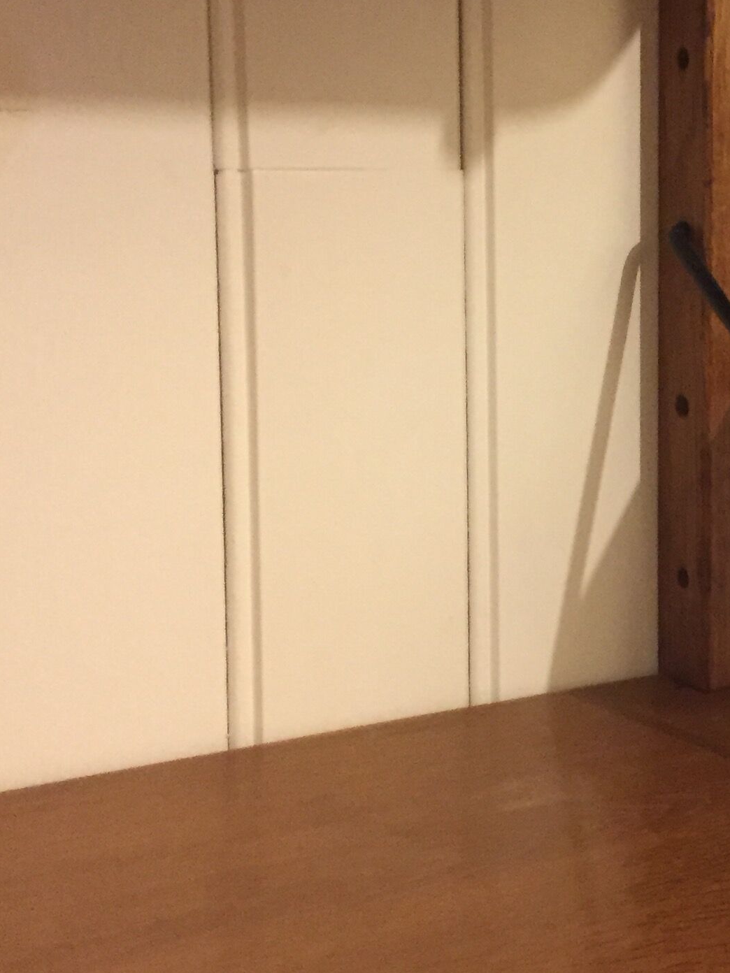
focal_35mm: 68
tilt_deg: -5.9
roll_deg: -1.6
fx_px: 1912
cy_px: 400
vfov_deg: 28.5
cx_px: 787
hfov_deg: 20.7
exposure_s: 1/17
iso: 250
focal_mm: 4.15
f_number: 2.2
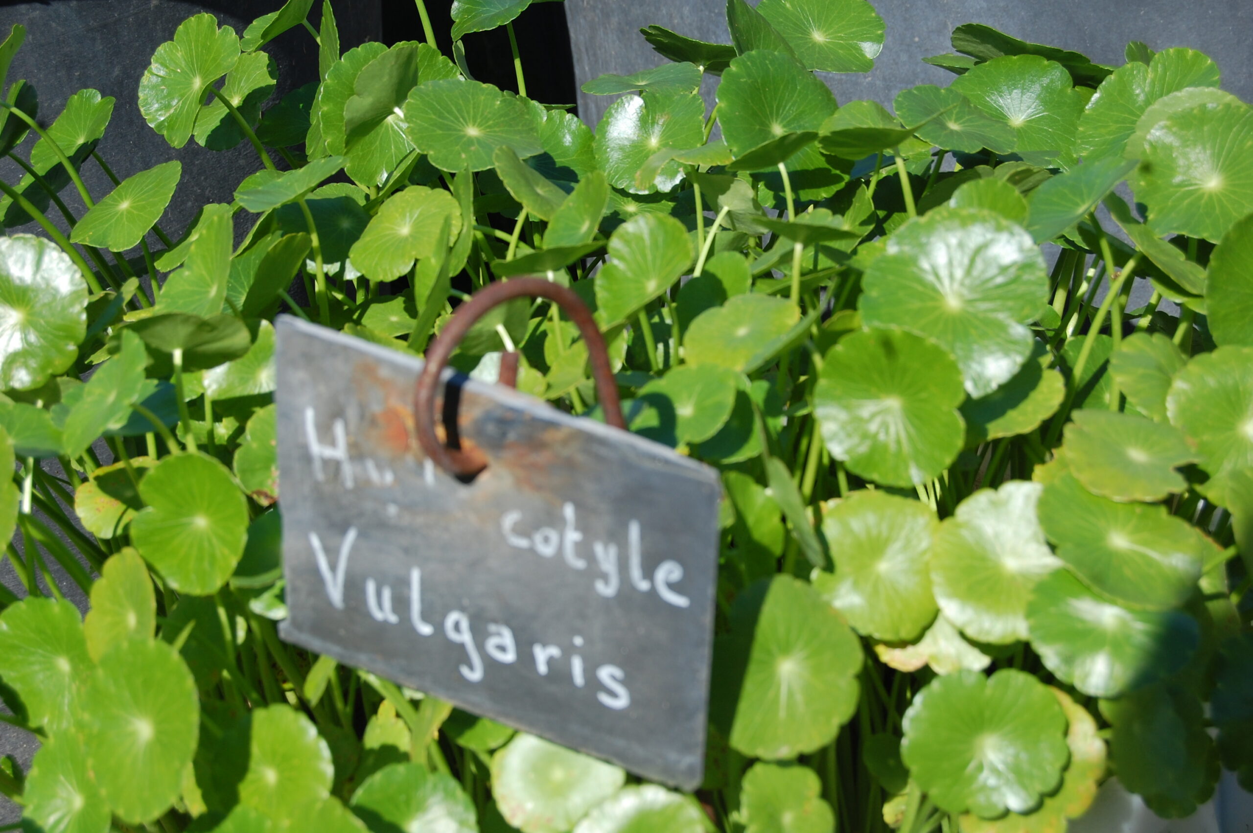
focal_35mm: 68
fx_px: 2347
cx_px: 626
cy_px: 416
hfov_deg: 29.9
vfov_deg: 20.1
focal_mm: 45
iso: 200
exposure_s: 1/320
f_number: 9
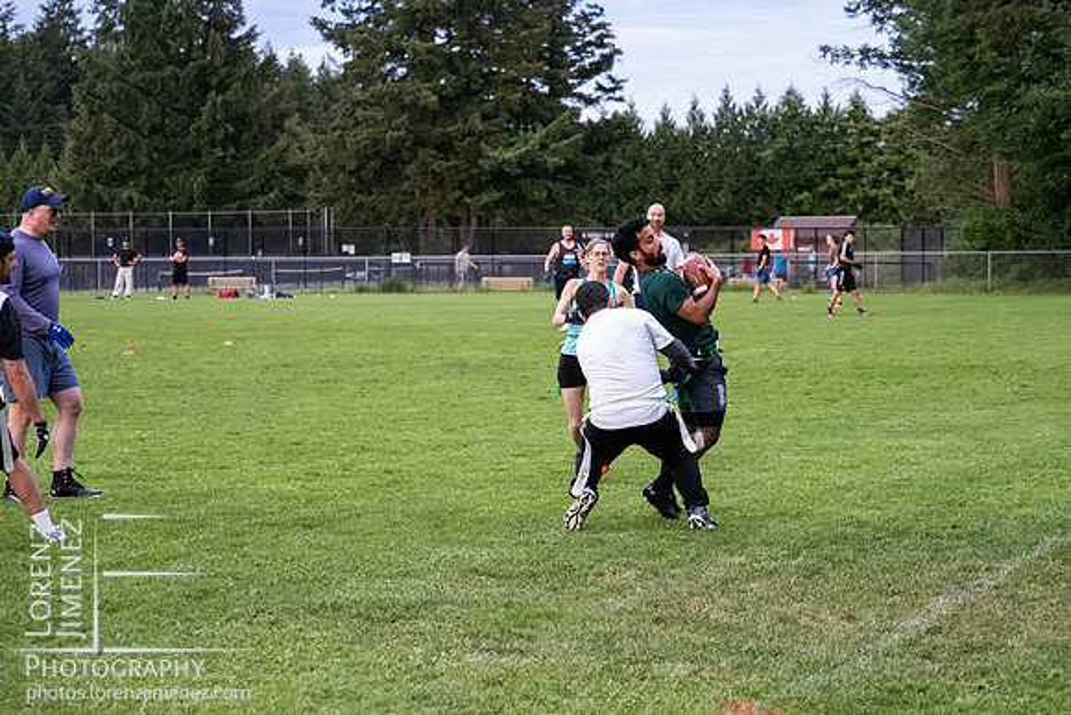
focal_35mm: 84
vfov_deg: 16.2
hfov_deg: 24.1
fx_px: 2512
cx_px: 536
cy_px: 358
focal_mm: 40
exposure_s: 1/1250
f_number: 2.8
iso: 4000
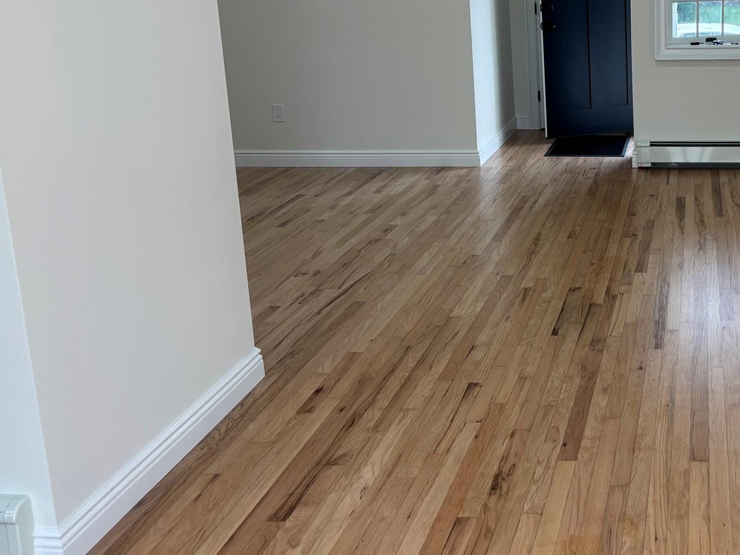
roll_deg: +1.5
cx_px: 652
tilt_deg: -11.8
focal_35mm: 47
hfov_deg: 38.0
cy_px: 173
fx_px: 1005
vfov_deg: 30.6
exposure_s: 1/131
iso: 50
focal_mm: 5.96
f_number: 1.6
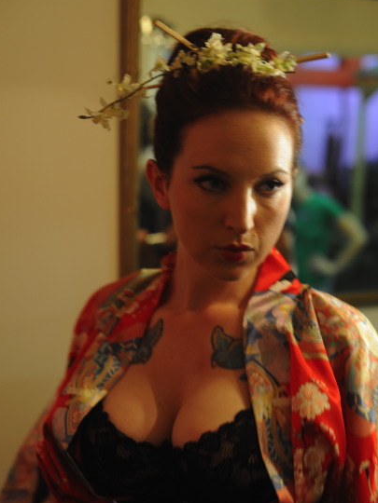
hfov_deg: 22.9
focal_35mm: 64
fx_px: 932
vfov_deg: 30.1
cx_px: 187
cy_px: 315
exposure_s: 1/60
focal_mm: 50
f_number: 4
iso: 1100
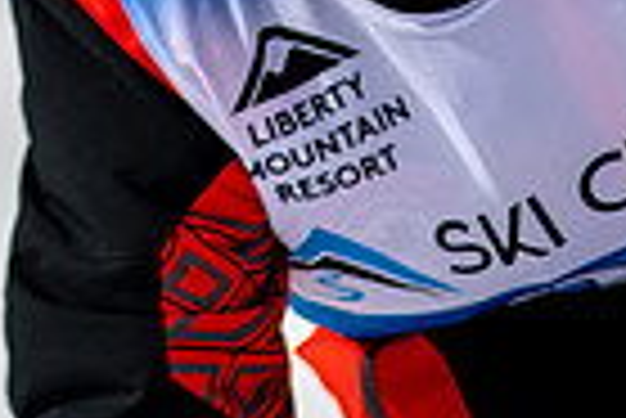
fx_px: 38208
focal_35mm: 2195
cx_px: 153
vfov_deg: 0.6
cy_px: -324
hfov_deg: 0.9
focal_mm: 300
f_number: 2.8
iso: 100
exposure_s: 1/6400
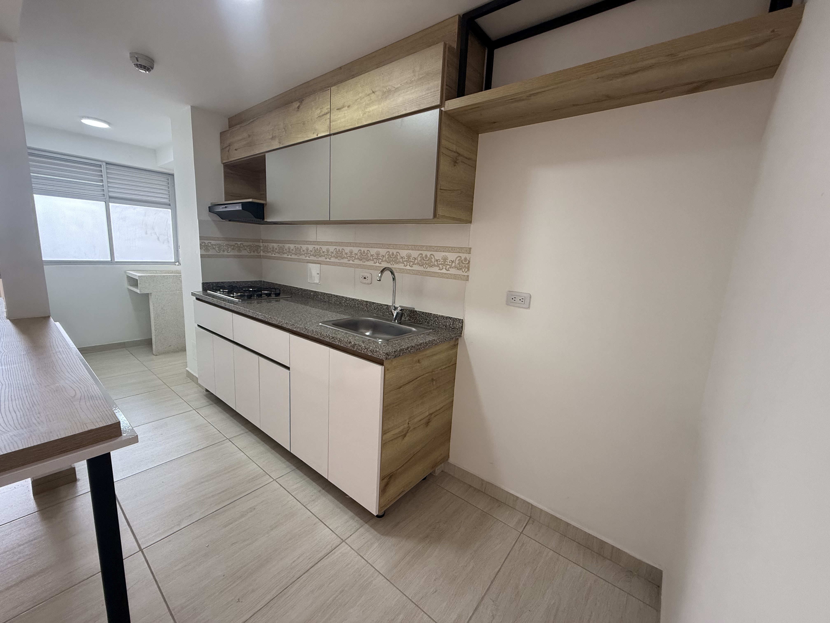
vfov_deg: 85.7
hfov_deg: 102.1
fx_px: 336
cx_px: 415
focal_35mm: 14
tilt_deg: -9.6
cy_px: 312
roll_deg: -3.5
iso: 160
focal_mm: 2.22
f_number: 2.2
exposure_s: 1/99
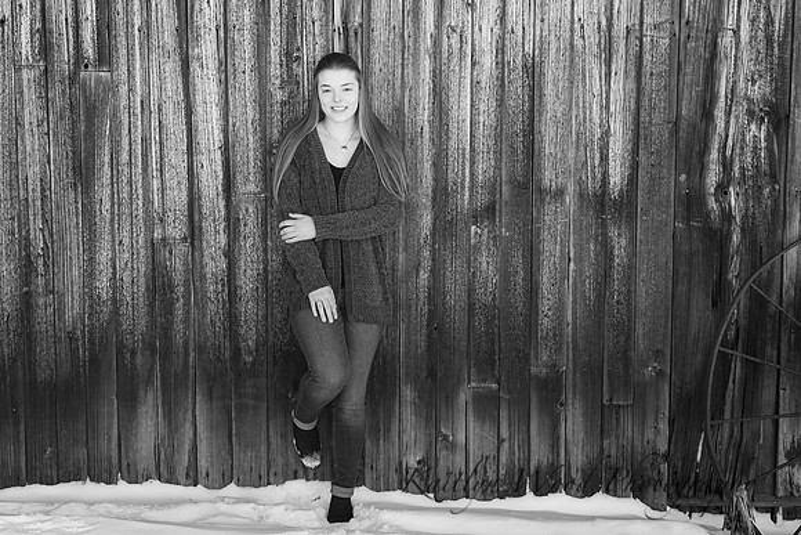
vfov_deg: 19.3
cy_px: 268
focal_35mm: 71
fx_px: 1572
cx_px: 400
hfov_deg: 28.6
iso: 400
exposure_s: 1/200
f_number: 7.1
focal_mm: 70
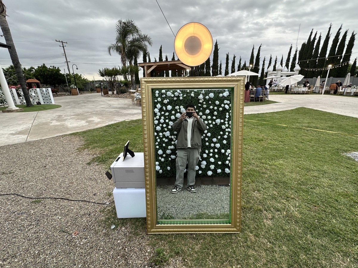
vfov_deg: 81.7
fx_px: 155
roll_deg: +0.9
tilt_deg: -16.5
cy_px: 129
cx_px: 187
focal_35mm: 15
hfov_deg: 98.1
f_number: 2.2
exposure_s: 1/173
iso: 40
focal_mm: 2.22
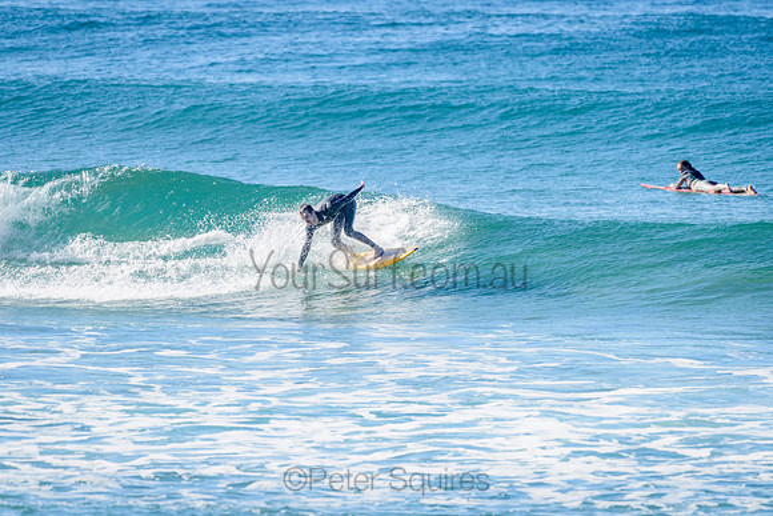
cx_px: 349
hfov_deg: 3.4
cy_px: 200
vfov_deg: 2.2
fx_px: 13171
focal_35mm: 613
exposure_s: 1/4000
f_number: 5.6
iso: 450
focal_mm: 500
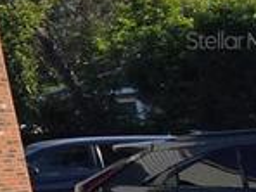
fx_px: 666
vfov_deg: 16.3
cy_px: 40
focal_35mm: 90
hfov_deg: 10.2
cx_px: -595
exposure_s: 1/2737
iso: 50
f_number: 2.2
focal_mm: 2.2
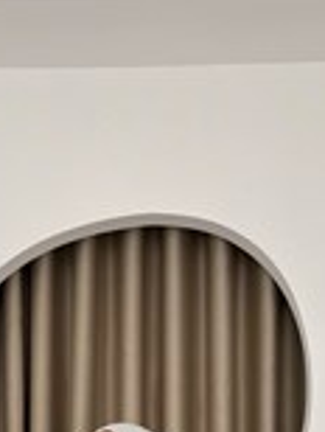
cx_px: 118
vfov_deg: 19.5
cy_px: 700
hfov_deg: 17.8
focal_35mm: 83
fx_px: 1036
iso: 200
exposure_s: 1/488
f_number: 1.78
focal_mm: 6.76
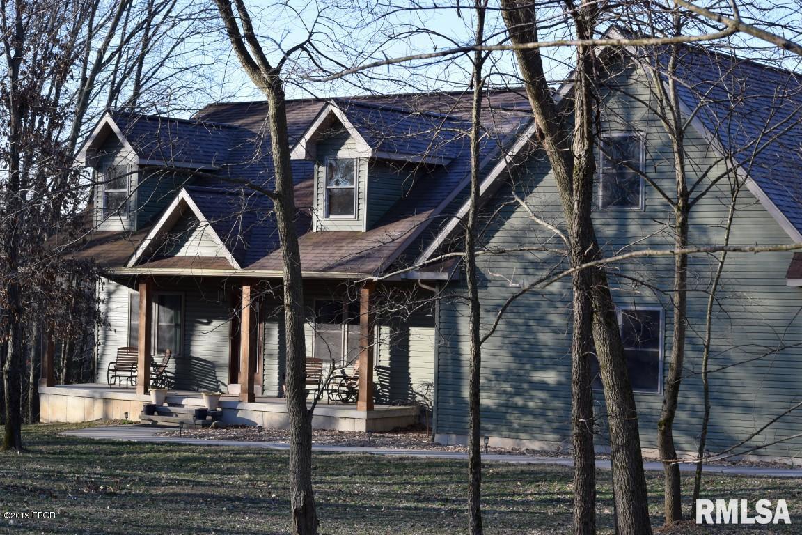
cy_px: 268
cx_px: 401
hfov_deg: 24.6
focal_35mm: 82
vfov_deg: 16.6
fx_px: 1838
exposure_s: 1/250
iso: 360
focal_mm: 55
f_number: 8
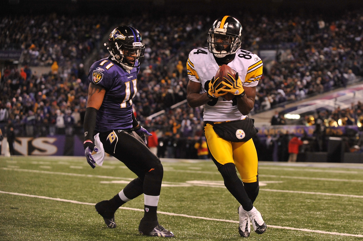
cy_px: 120
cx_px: 182
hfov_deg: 23.7
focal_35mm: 86
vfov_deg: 15.9
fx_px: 867
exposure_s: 1/1250
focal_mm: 86
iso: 3200
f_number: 4
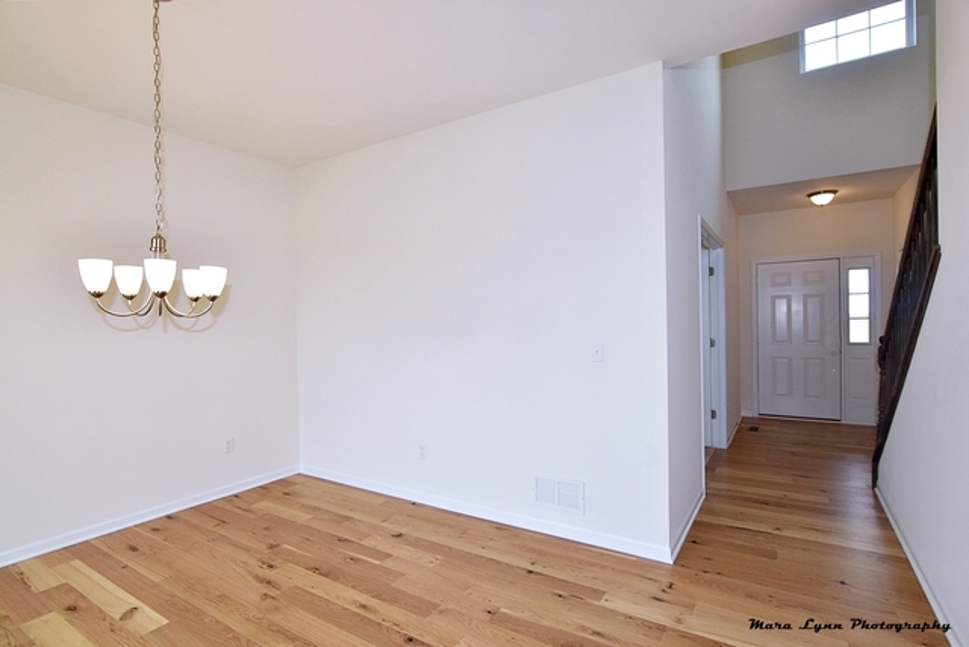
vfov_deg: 72.1
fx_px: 444
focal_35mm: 16
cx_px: 484
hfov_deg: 95.0
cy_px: 324
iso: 360
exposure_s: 1/125
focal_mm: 11
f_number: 5.6
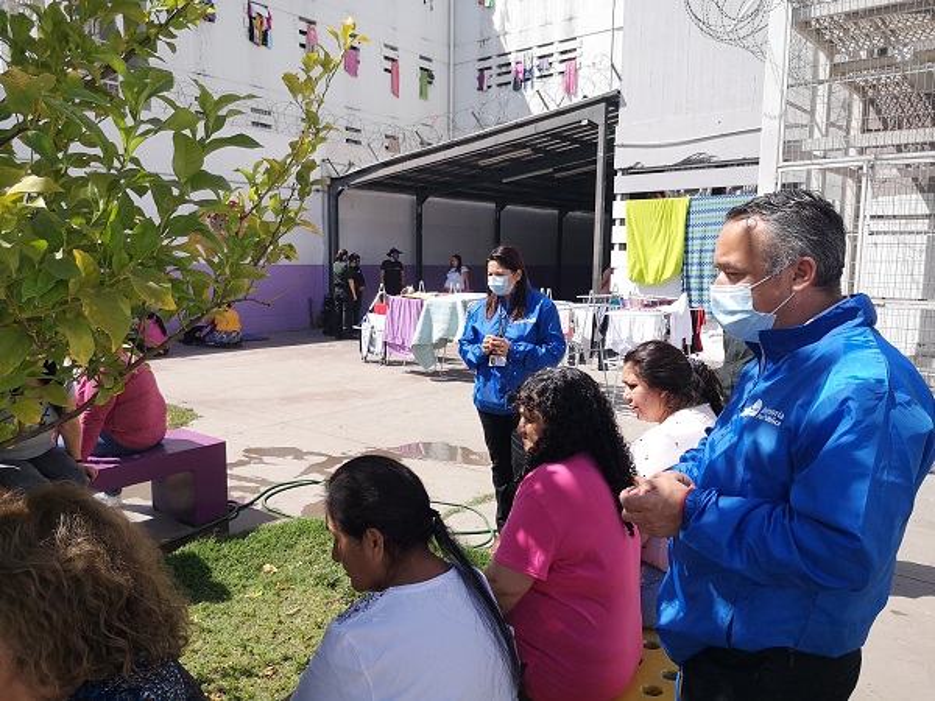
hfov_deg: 65.3
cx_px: 468
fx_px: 729
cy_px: 350
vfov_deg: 51.4
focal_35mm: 27
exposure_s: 1/1730
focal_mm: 3.95
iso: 50
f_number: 1.8
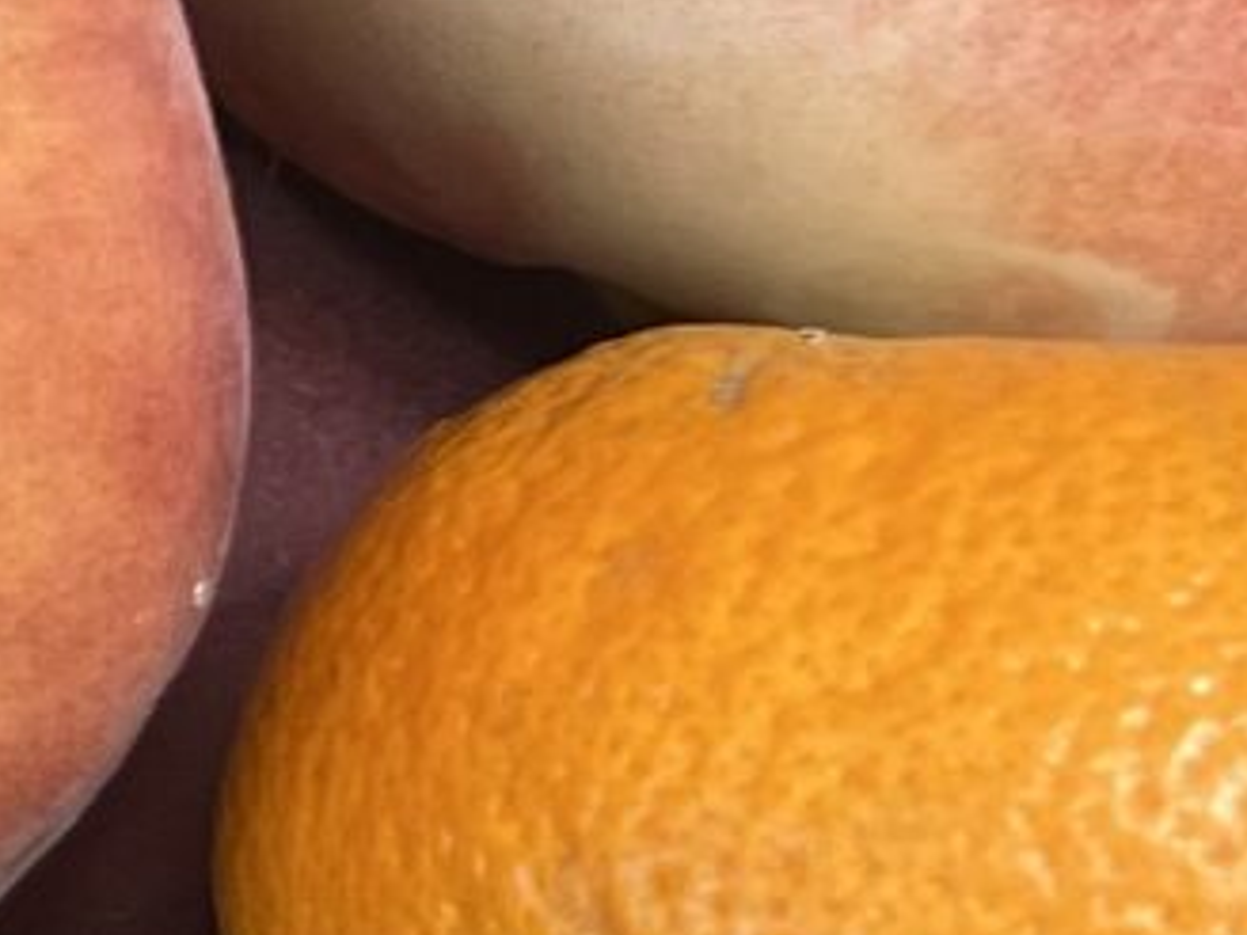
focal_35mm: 203
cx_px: -1749
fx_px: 7313
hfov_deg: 8.8
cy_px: 380
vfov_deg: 7.3
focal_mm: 5.7
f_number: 1.5
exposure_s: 1/100
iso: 125
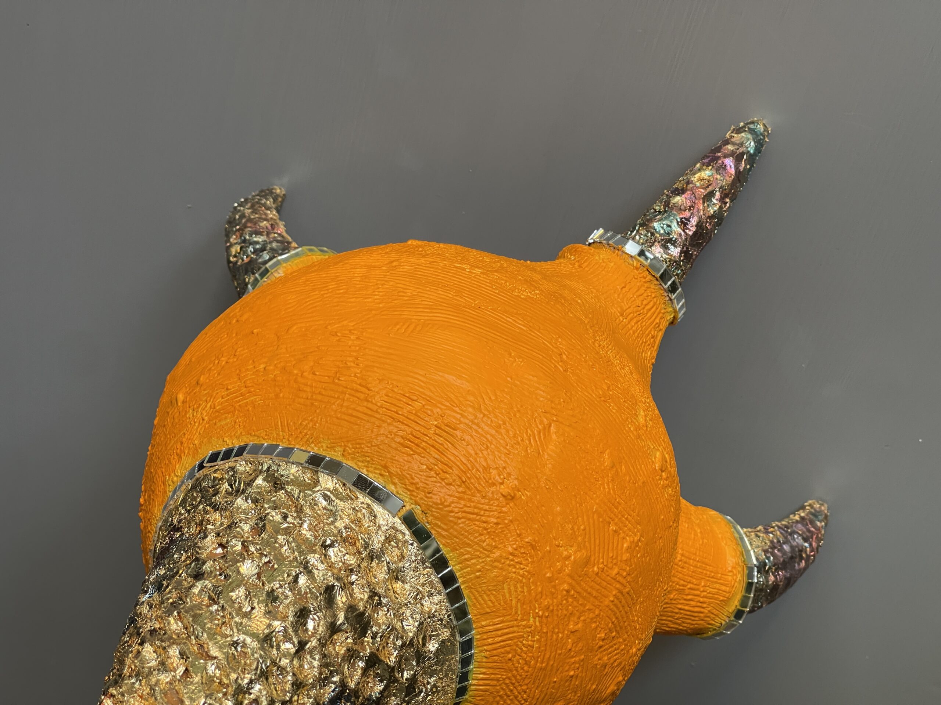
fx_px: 1740
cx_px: 470
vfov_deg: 22.9
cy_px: 352
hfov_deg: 30.3
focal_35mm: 64
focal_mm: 7.5
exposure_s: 1/99
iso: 160
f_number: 2.2
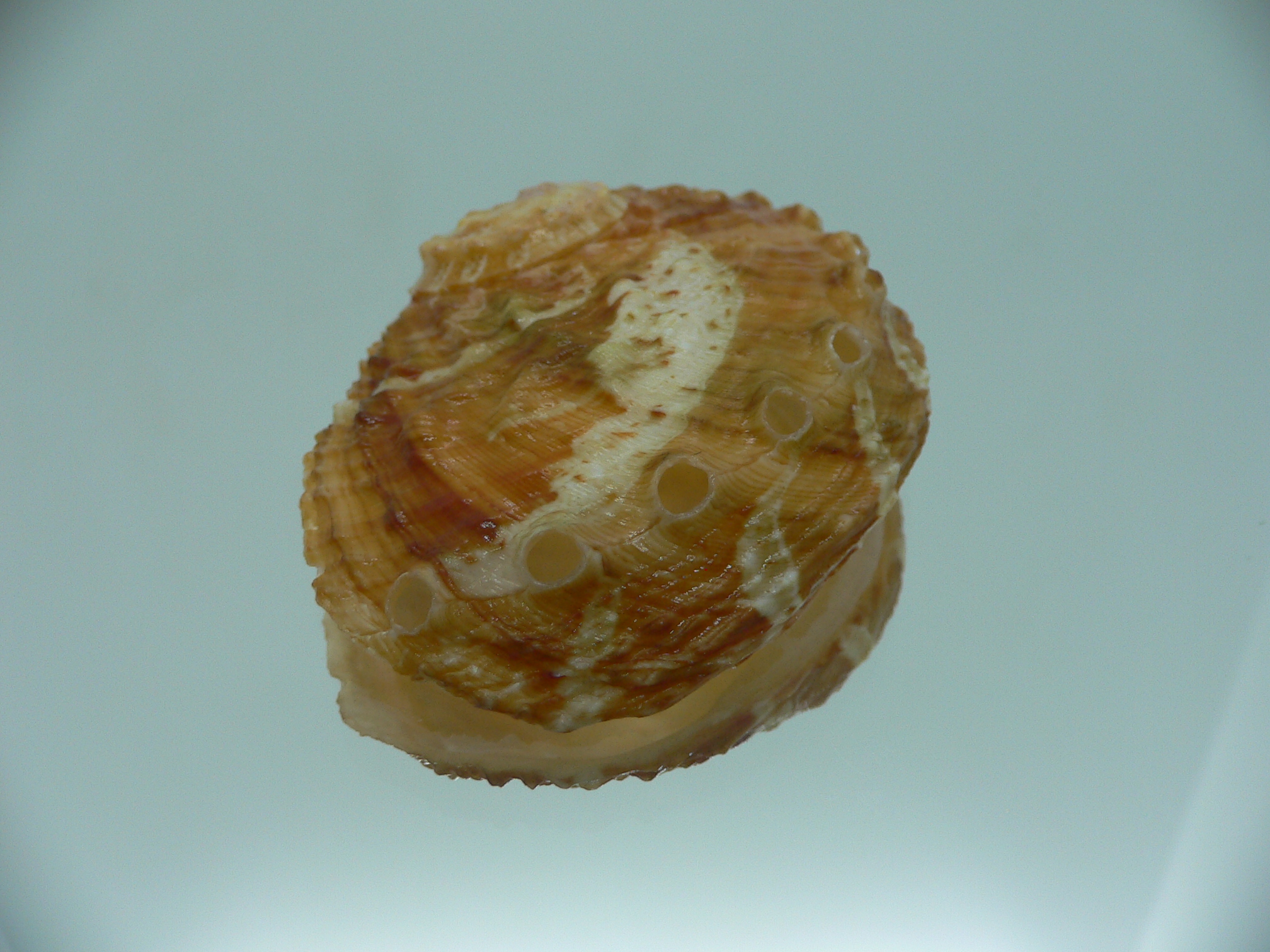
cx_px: 635
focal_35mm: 35
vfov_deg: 40.7
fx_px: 1284
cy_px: 476
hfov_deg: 52.6
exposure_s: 1/60
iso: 80
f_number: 2.8
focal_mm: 4.6
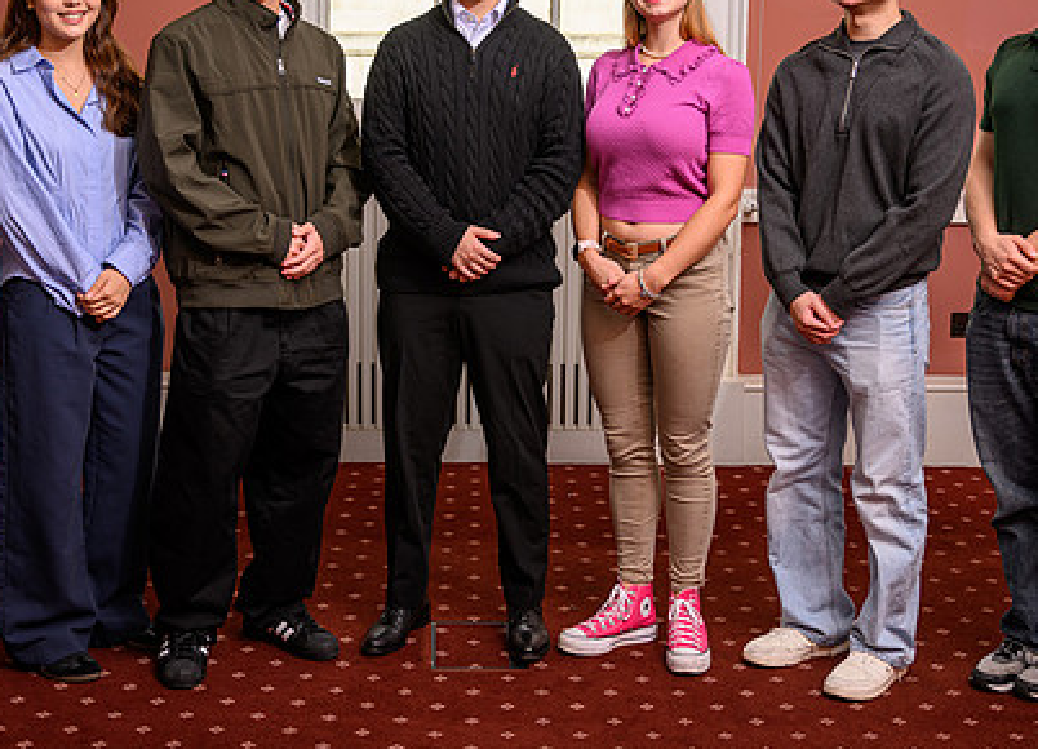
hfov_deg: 33.7
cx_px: 485
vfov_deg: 24.4
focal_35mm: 58
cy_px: 217
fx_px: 1716
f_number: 4
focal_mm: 37
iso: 50
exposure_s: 1/200
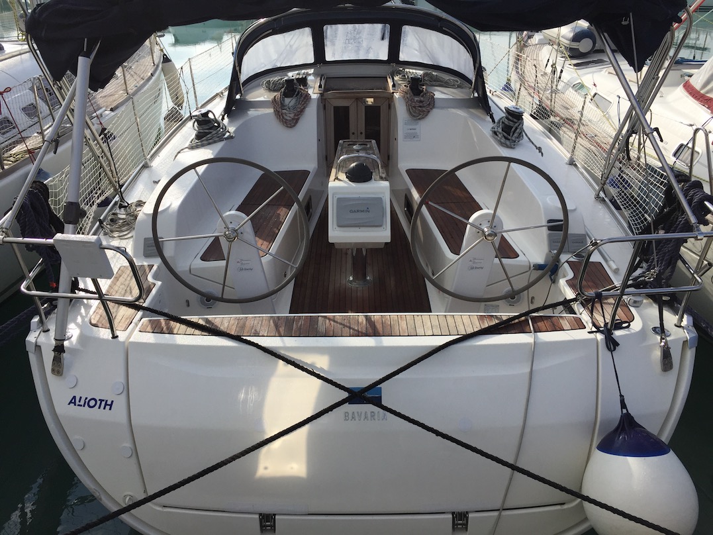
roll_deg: +0.1
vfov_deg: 48.2
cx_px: 356
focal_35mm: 29
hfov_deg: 61.7
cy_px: 268
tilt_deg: -26.2
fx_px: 597
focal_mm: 4.15
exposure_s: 1/2475
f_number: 2.2
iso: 32
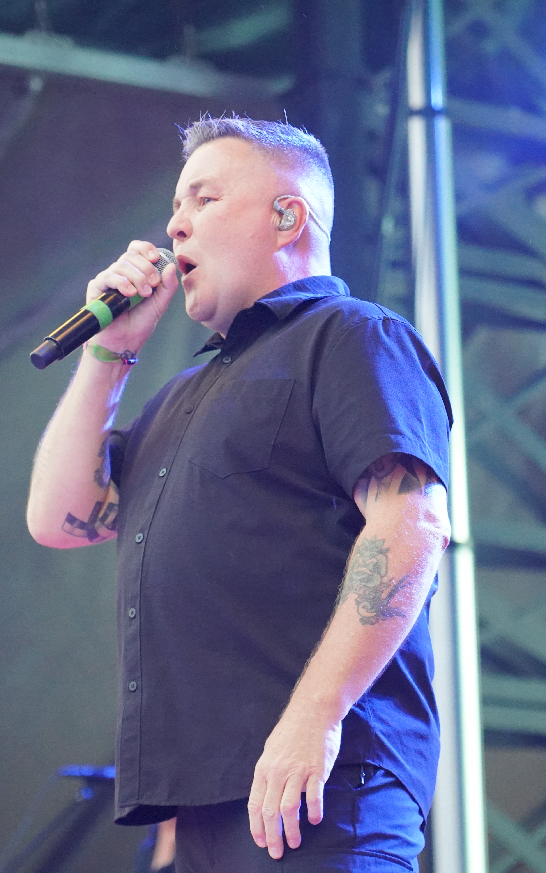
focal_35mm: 161
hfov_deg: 8.1
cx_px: 290
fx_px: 3833
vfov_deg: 13.0
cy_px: 438
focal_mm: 105
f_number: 4
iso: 8000
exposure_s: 1/160
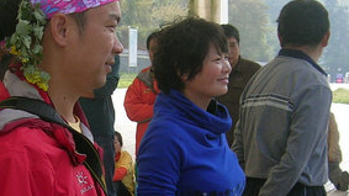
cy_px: 190
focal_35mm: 104
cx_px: 126
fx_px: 962
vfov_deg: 11.5
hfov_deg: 20.5
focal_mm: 6.7
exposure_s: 1/333
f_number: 3
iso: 50
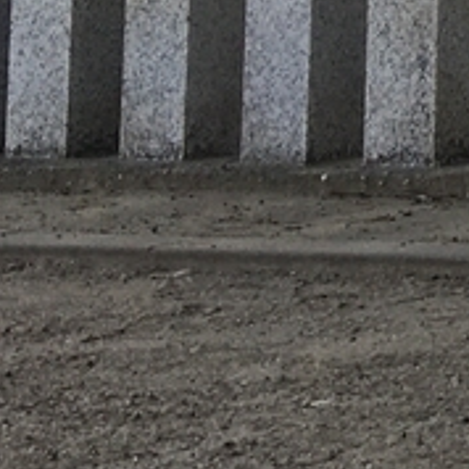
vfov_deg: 9.5
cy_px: -458
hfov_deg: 8.4
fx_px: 2652
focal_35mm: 173
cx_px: 1447
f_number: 2.2
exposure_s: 1/209
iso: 25
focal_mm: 4.15
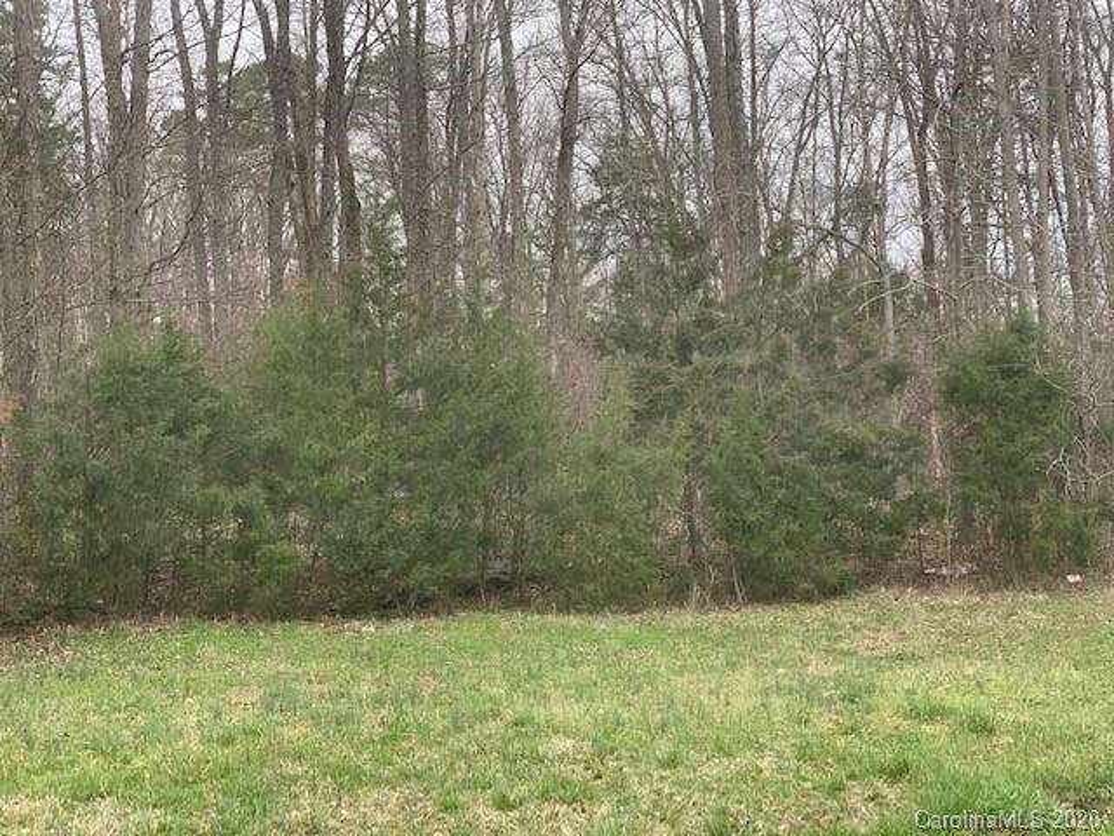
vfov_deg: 28.0
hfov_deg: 36.8
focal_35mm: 52
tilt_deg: +6.3
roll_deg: +2.6
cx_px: 557
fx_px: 1673
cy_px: 418
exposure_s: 1/122
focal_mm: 6
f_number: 2.4
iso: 40
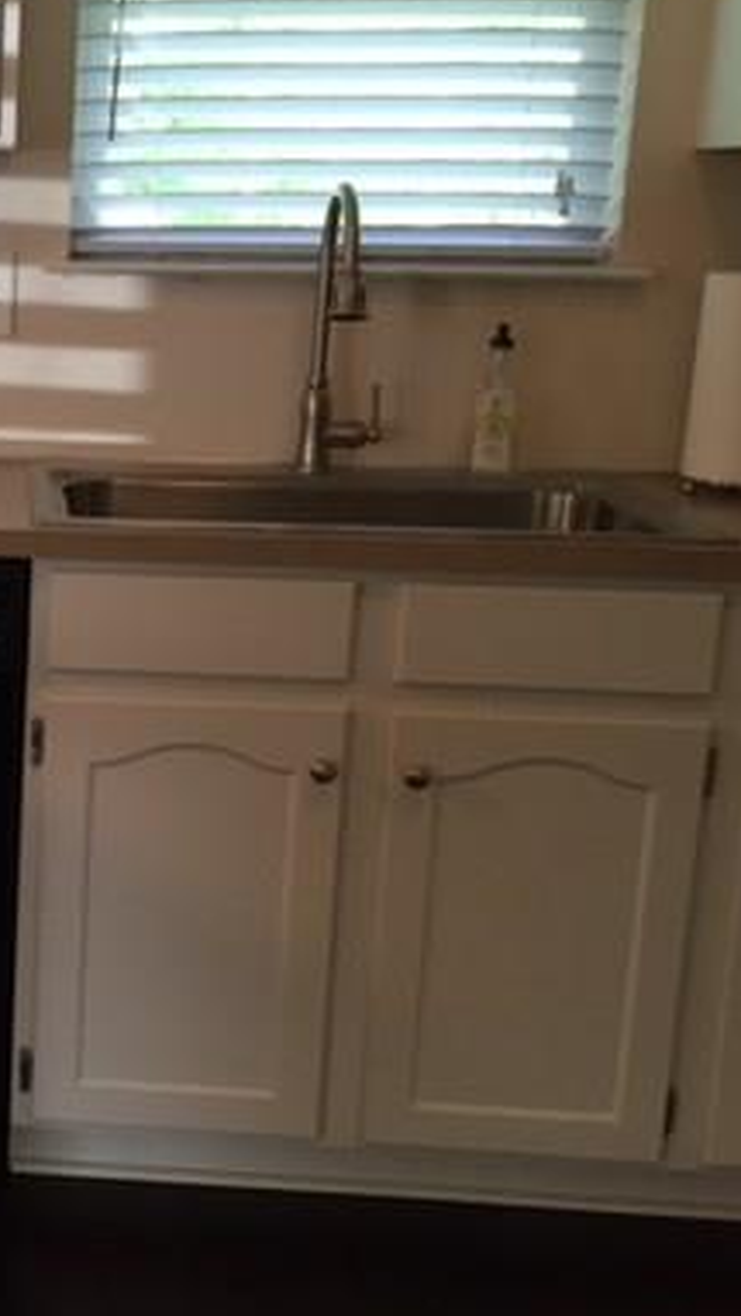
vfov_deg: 39.1
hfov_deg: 20.9
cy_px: 610
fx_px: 1850
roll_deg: -0.9
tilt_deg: -11.9
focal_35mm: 53
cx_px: -186
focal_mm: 4.15
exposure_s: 1/30
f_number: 2.2
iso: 64
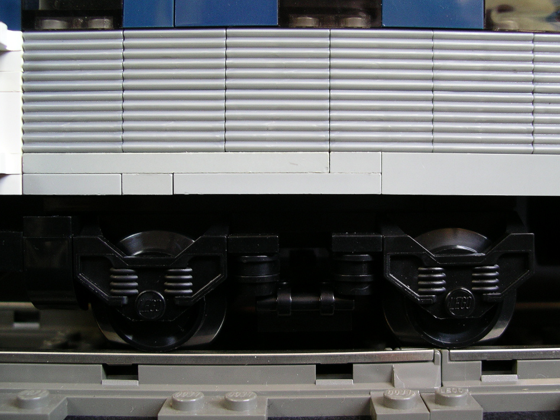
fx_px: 647
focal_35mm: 40
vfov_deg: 36.0
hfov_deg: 46.8
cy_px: 212
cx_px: 288
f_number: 2.8
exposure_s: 1/15
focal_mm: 7.8
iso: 200
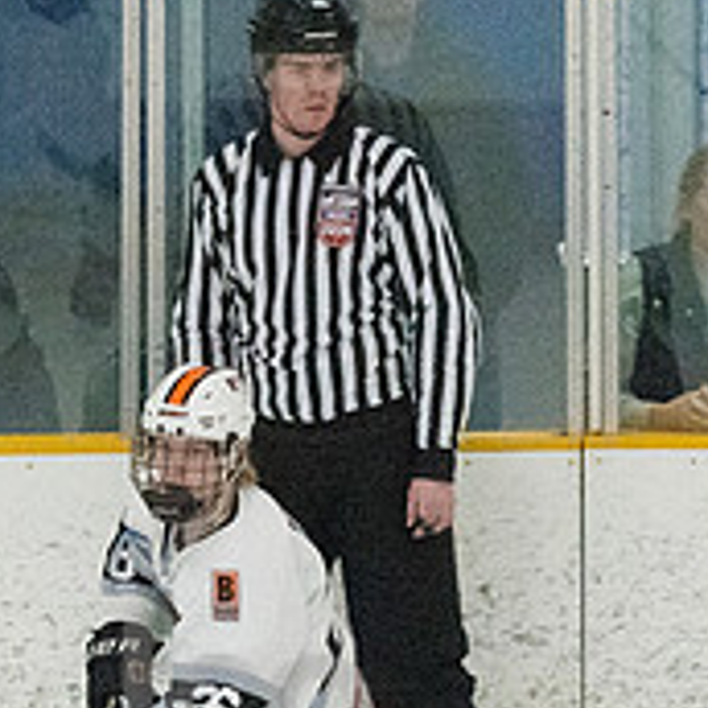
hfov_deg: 2.0
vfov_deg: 2.0
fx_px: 19877
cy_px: 770
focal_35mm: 859
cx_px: 247
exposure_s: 1/1600
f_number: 5
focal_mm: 200
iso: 8000
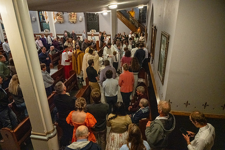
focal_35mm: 24
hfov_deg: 73.7
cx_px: 112
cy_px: 75
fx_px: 150
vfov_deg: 53.2
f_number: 7.1
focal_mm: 24
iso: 5000
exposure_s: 1/60
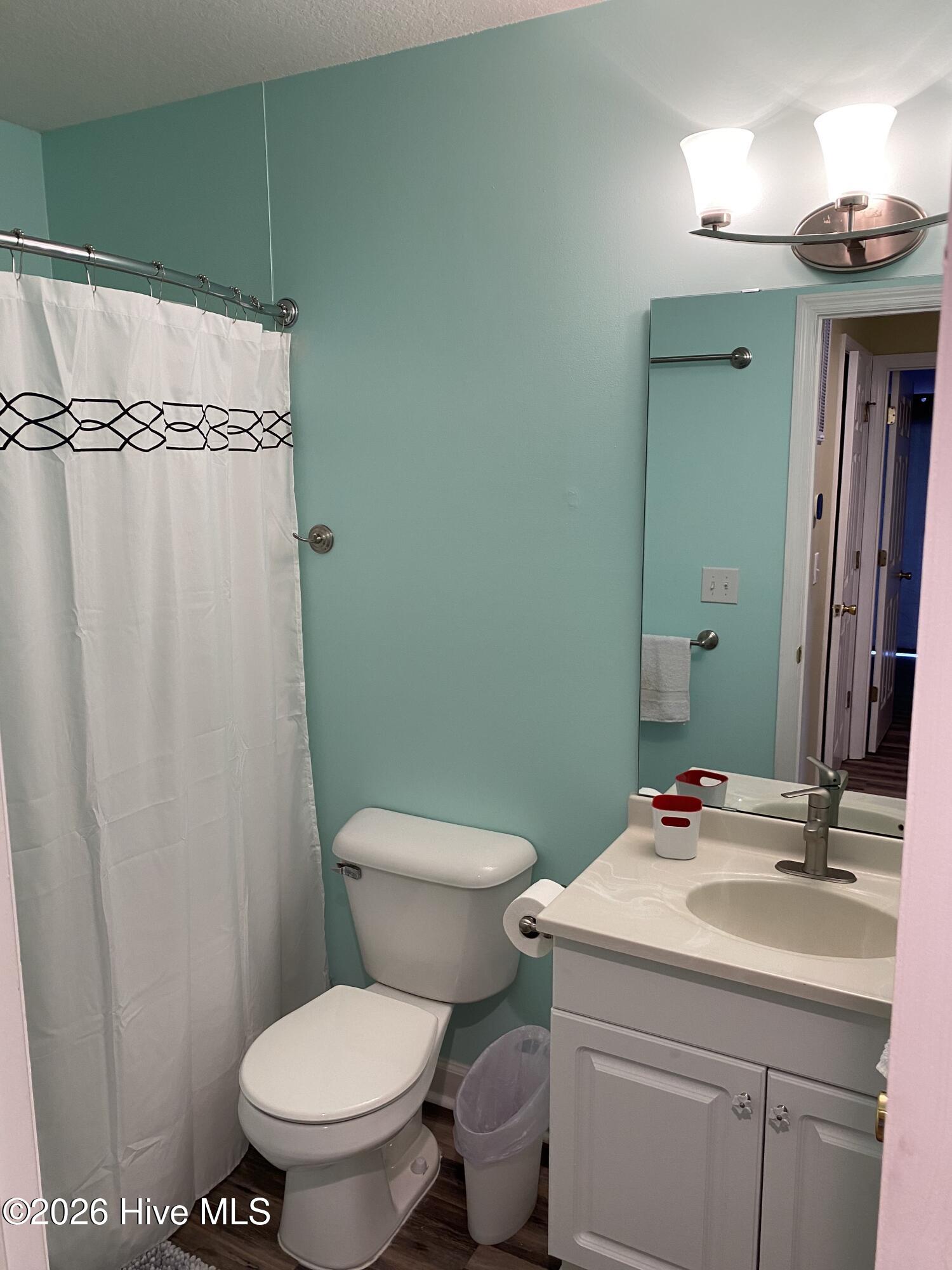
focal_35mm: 26
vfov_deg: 67.3
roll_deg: +0.5
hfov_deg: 53.1
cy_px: 635
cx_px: 476
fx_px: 953
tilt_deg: -9.9
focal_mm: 4.25
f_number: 1.8
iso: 80
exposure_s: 1/60
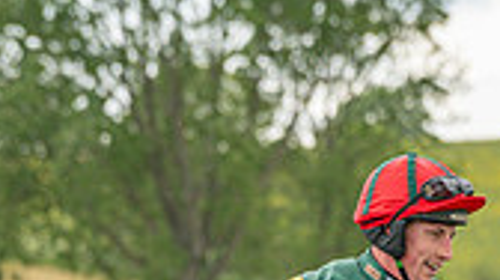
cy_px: 706
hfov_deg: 2.9
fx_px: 9931
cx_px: 418
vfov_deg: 1.6
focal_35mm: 750
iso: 400
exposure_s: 1/1100
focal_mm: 150
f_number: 5
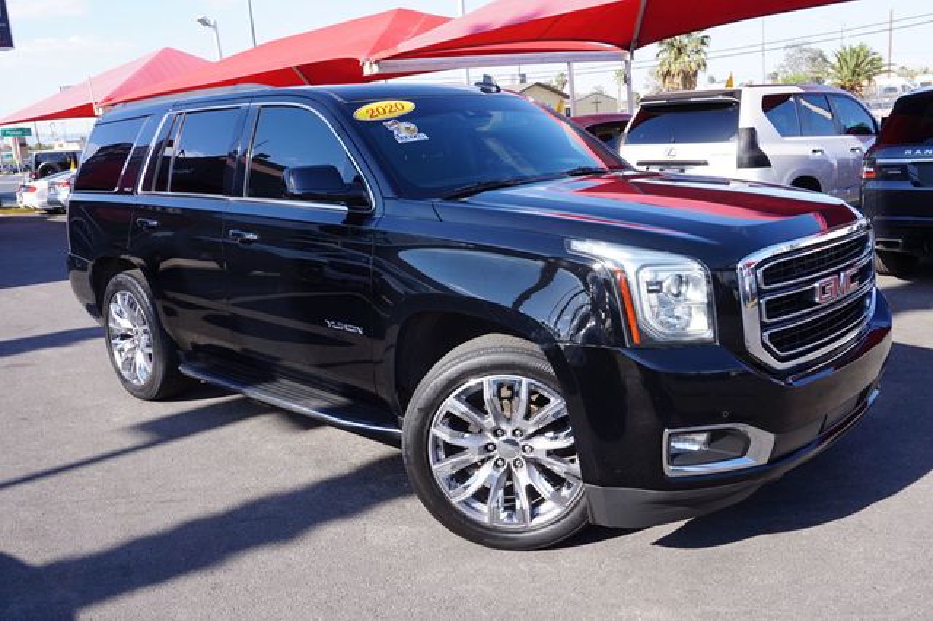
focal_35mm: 32
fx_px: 816
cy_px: 310
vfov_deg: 41.7
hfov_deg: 59.5
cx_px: 466
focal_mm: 21
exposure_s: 1/80
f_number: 9
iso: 100
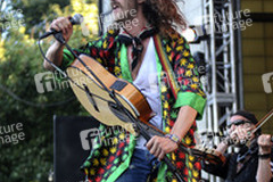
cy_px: 108
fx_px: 993
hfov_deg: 15.6
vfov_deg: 10.5
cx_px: 192
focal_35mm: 131
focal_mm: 70
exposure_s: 1/640
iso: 800
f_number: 2.8
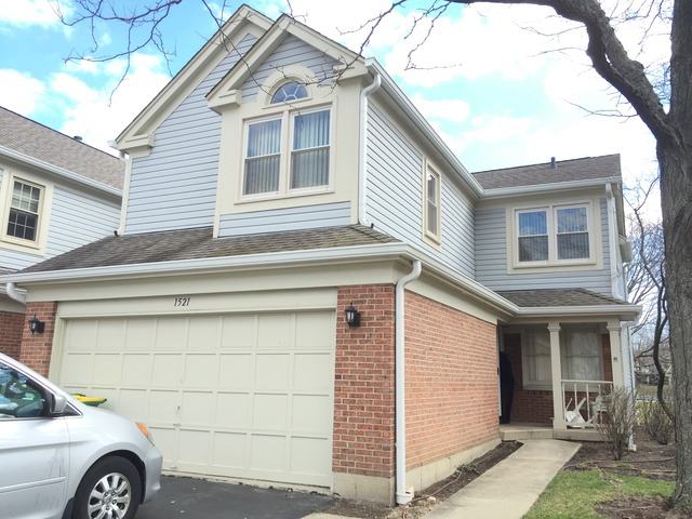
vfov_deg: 48.2
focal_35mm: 29
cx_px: 346
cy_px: 260
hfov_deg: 61.7
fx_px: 580
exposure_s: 1/377
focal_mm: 4.15
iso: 32
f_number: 2.2
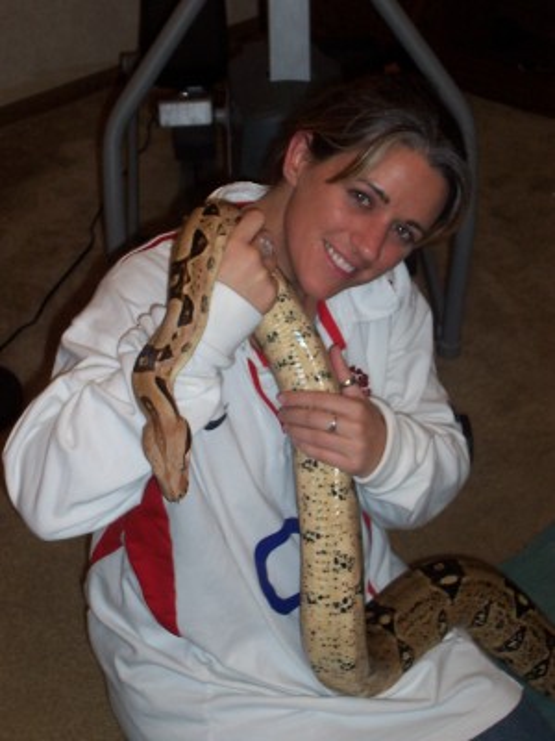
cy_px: 370
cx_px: 278
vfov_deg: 27.4
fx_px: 1518
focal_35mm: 71
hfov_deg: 20.7
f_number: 4
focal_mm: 10.8
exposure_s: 1/90
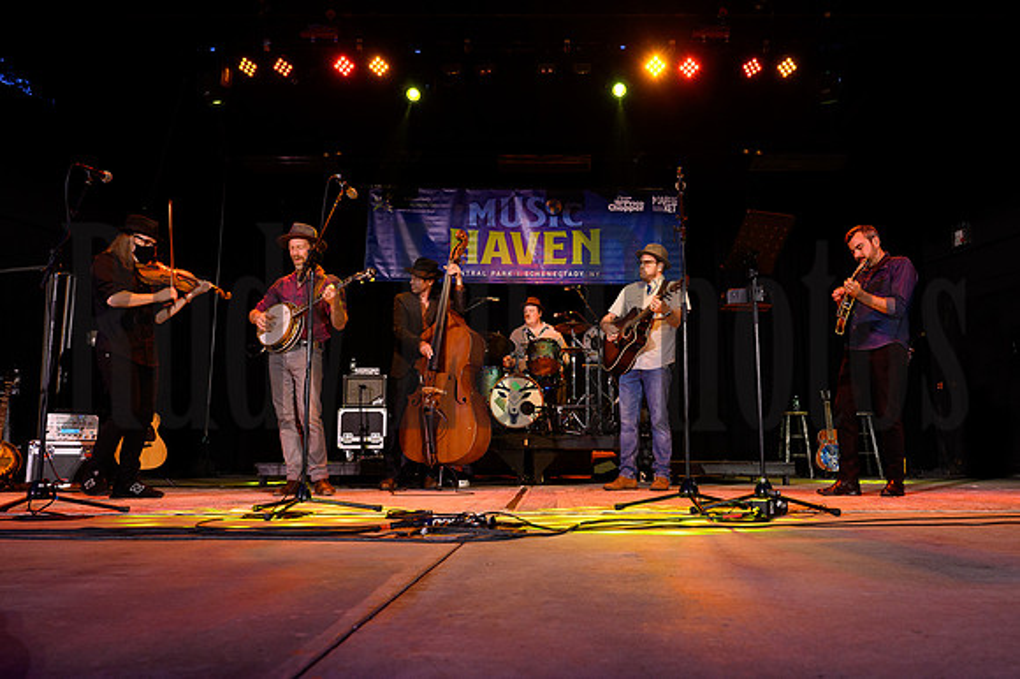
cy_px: 339
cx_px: 573
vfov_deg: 47.9
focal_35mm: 27
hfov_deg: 67.2
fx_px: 764
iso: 1600
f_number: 5.6
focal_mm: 24
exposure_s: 1/60
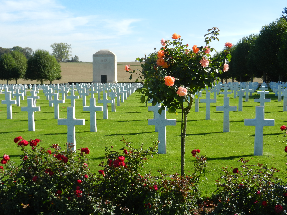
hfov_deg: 42.1
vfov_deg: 32.2
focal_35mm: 45
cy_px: 108
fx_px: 373
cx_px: 144
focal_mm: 8.2
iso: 160
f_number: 4.2
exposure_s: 1/800
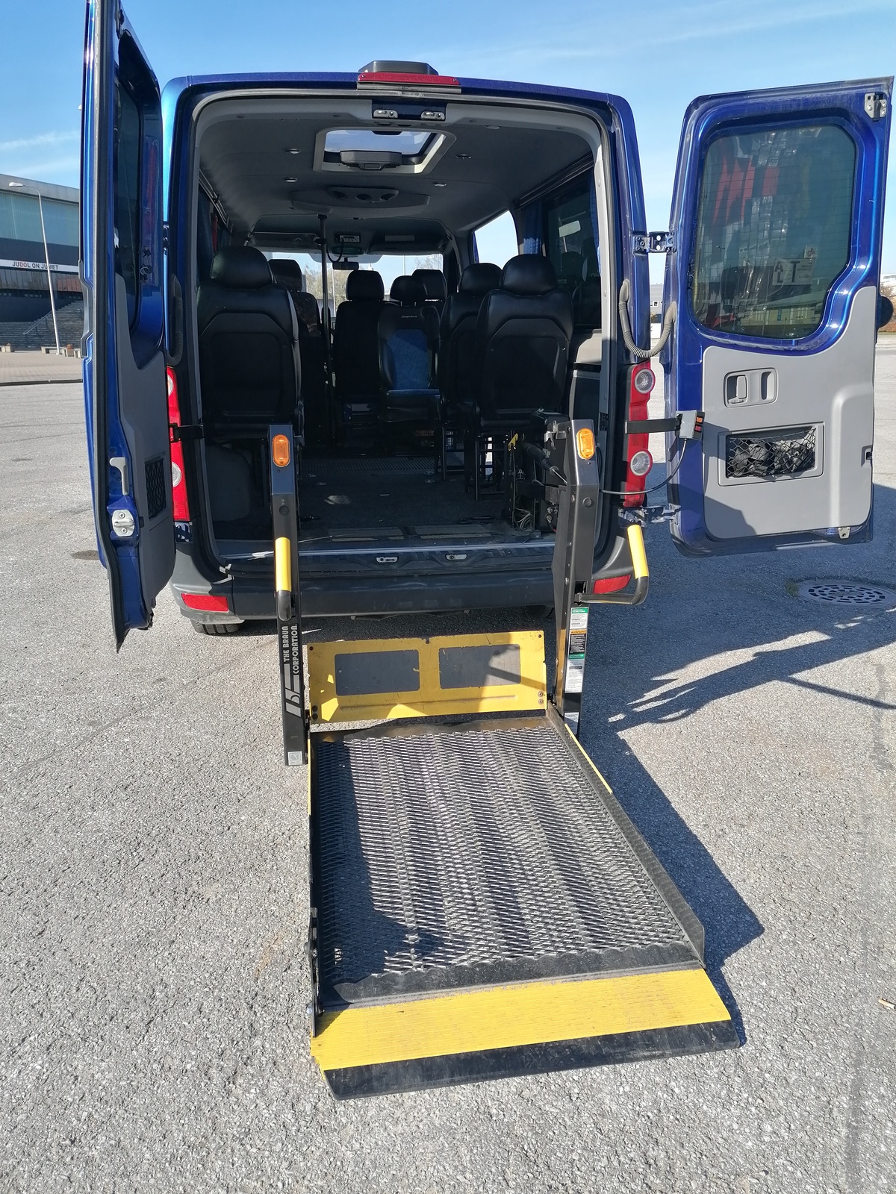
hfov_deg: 51.4
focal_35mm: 27
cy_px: 597
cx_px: 448
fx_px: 932
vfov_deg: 65.3
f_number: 1.8
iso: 50
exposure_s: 1/944
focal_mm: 4.75
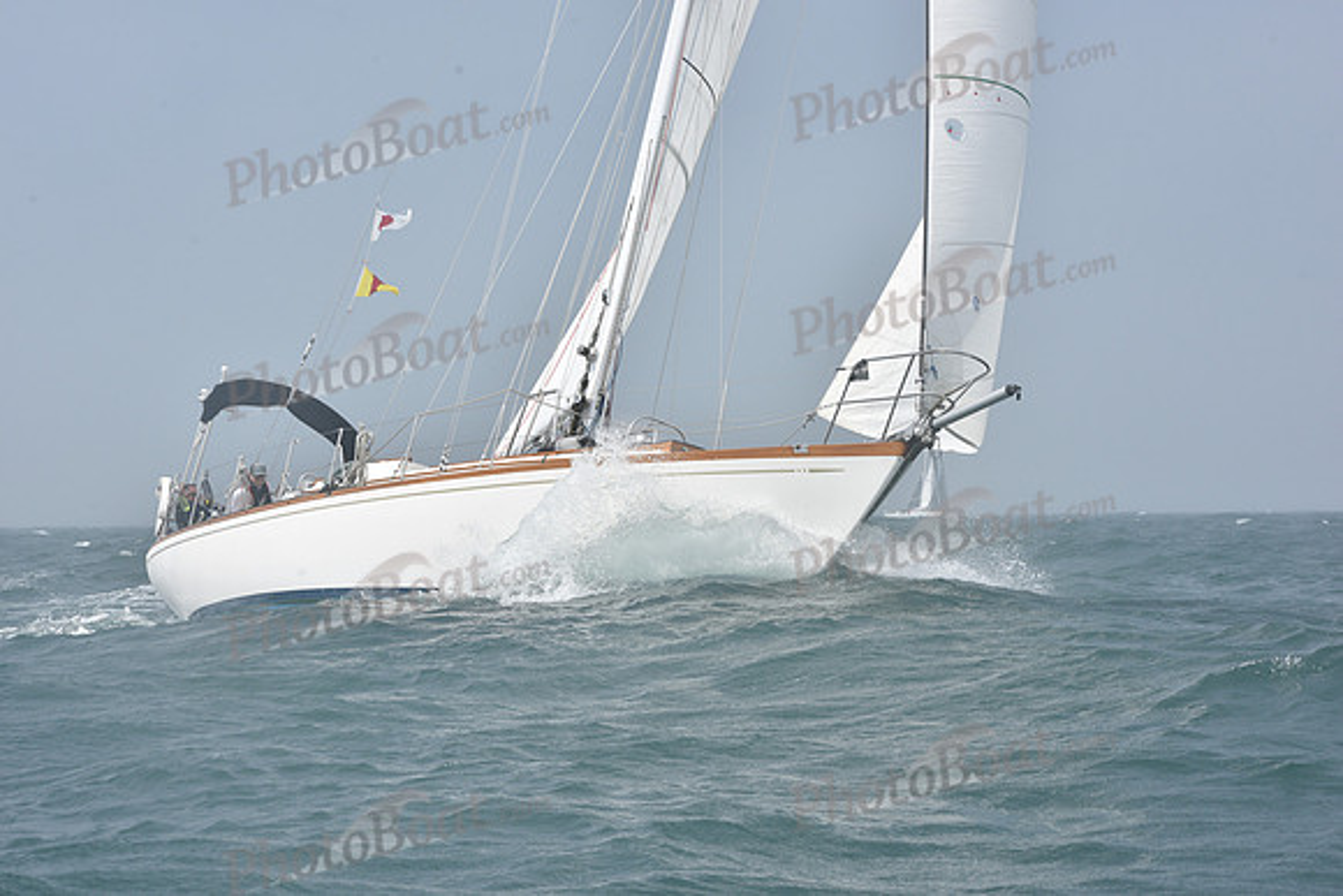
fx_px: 3545
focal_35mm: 95
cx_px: 672
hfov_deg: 21.5
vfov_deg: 14.4
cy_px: 448
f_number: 11
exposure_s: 1/800
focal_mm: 95
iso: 320
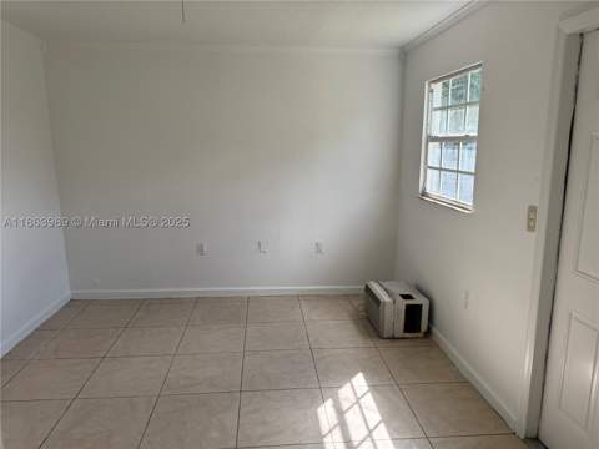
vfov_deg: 56.8
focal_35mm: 24
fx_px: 415
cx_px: 300
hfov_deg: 71.6
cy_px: 224
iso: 80
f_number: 1.78
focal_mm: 6.76
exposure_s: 1/454
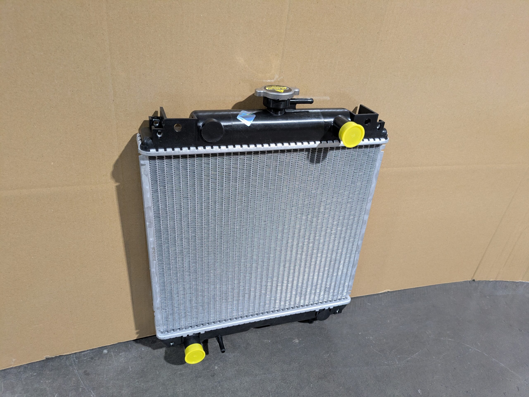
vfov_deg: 54.9
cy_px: 198
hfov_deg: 69.4
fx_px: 382
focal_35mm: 25
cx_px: 264
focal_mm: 5.43
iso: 310
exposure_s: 1/25
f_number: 1.89
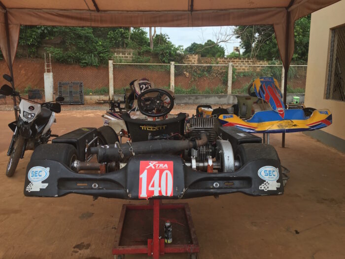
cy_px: 130
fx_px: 289
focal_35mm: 29
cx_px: 172
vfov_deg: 48.2
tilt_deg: -10.4
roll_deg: -1.1
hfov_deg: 61.7
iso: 25
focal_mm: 4.15
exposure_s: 1/403
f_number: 2.2
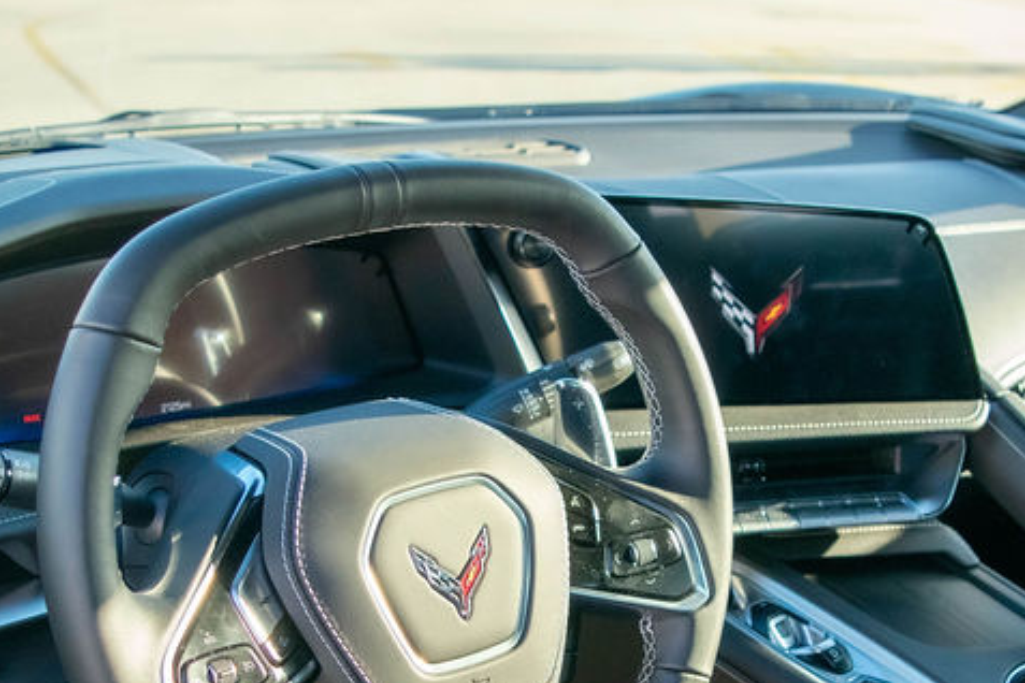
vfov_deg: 22.9
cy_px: 590
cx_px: 630
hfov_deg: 34.3
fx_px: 1651
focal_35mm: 58
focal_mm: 18
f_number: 3.5
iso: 800
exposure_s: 1/1000
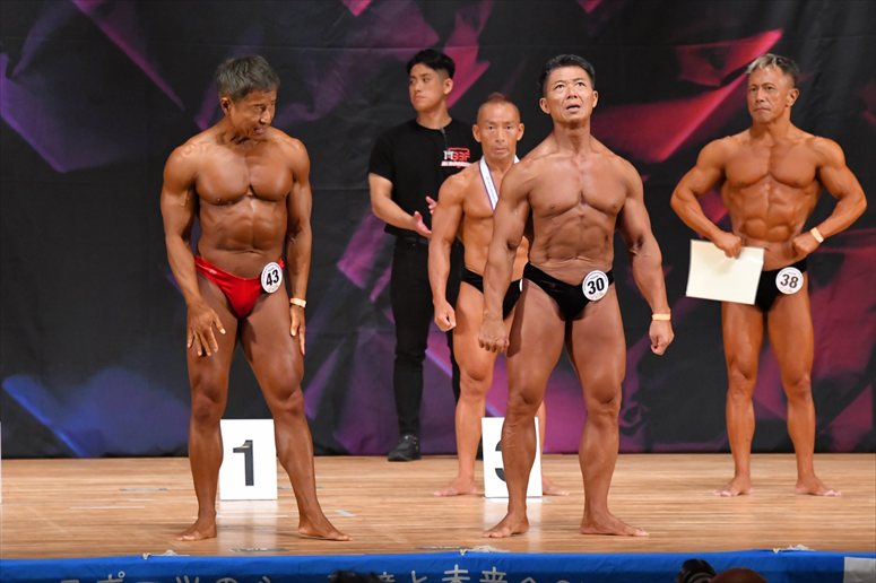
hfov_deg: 8.1
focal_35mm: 255
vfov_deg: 5.4
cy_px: 292
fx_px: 6202
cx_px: 438
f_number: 5.6
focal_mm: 170
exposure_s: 1/400
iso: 5600
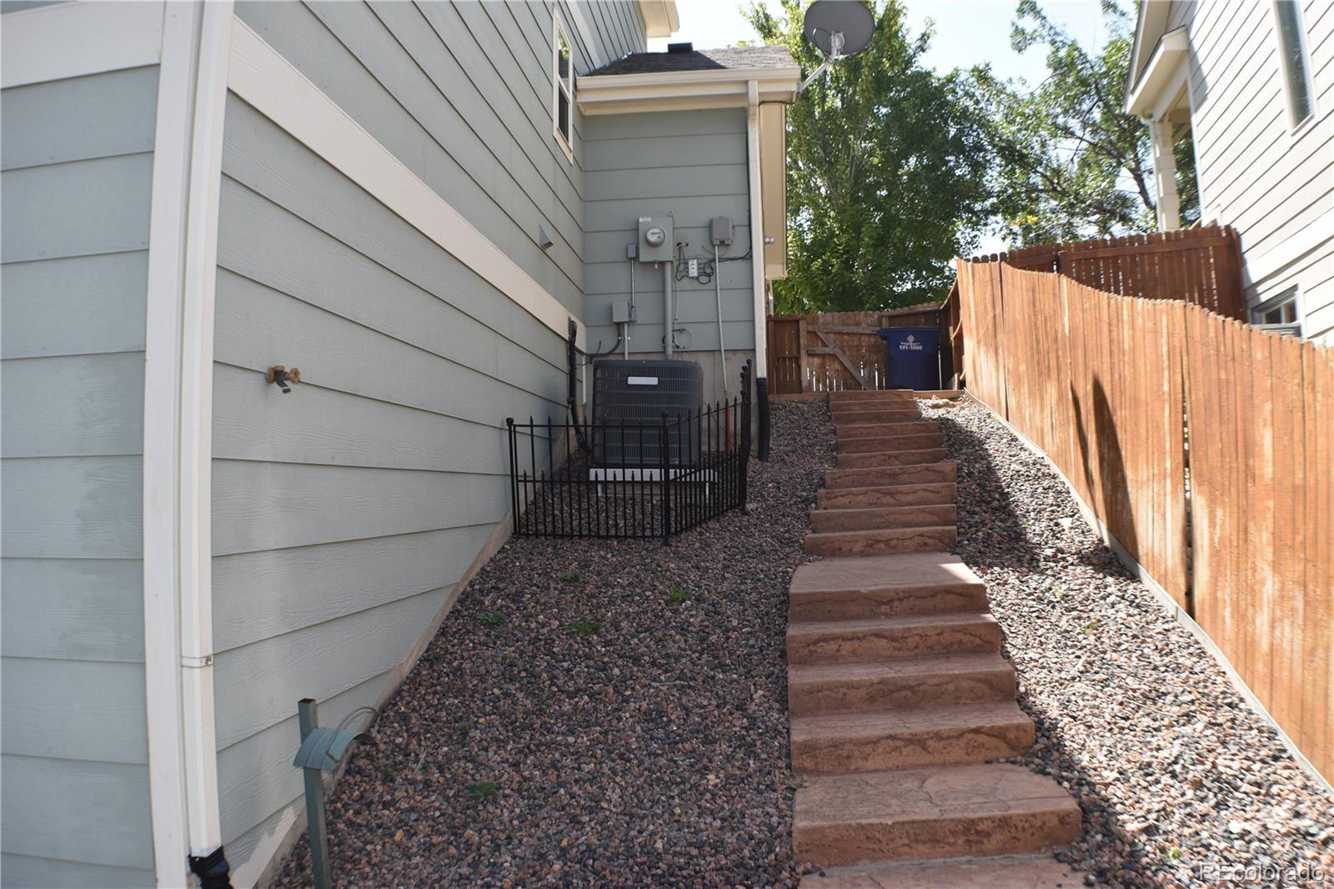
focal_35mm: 38
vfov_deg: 35.5
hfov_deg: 51.3
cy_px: 444
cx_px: 667
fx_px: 1389
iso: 100
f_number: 6.3
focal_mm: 25
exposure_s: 1/160
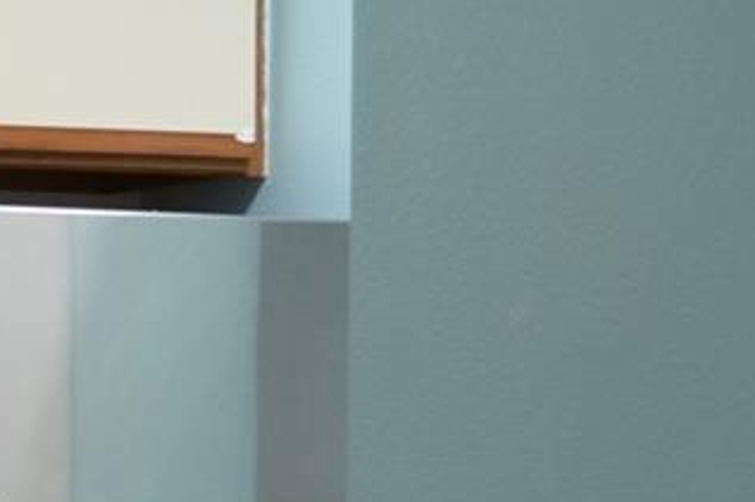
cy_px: 504
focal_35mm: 197
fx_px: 4129
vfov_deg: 6.9
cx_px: -486
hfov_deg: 10.0
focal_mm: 26
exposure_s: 1/50
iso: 400
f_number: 4.2
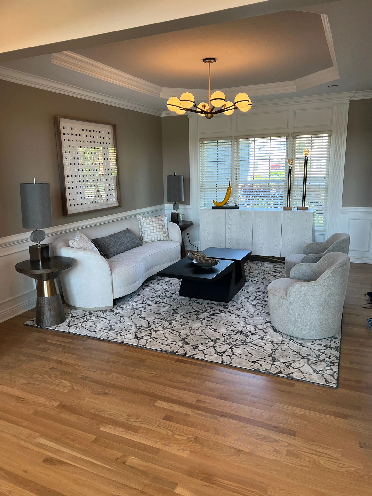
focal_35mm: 26
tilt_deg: -8.9
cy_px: 248
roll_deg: +0.1
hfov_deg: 53.1
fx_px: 373
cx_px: 186
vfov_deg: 67.3
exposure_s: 1/130
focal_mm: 5.7
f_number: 1.5
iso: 64
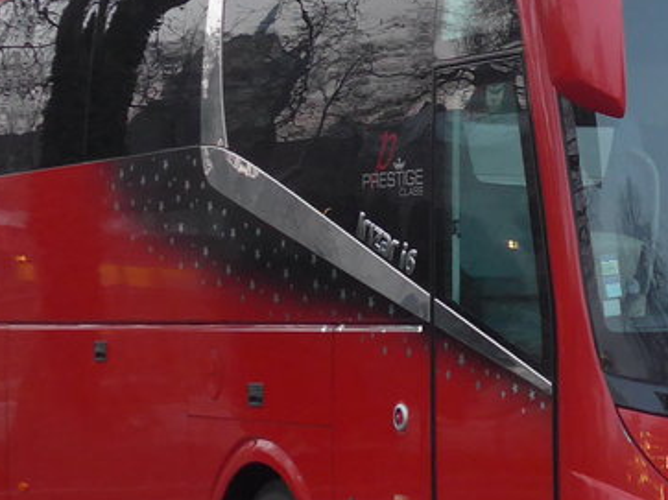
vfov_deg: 10.1
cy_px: 170
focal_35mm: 146
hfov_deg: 13.5
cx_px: 461
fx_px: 2816
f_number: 2.8
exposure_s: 1/25
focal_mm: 9
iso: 400
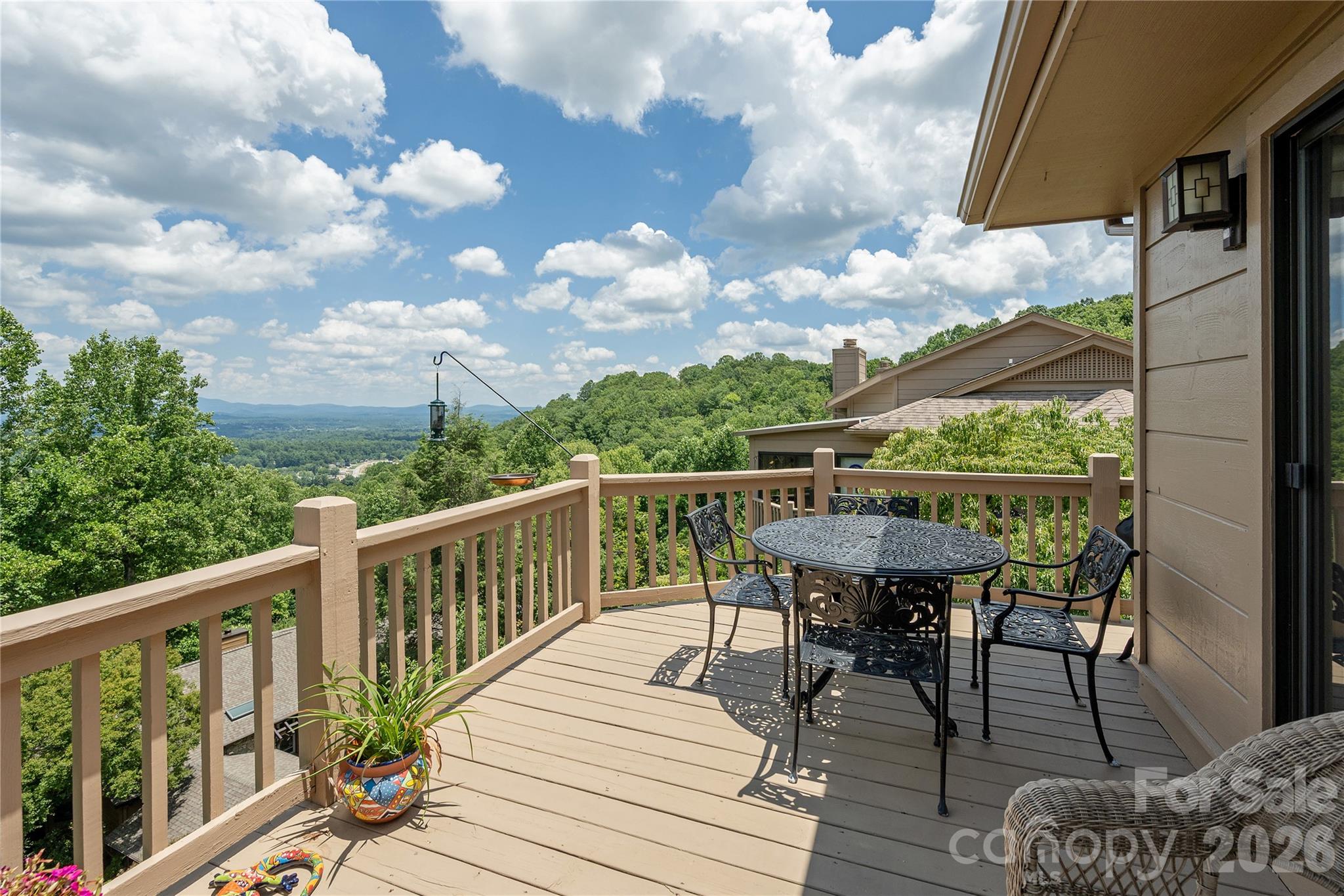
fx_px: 523
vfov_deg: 81.2
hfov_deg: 104.3
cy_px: 448
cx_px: 672
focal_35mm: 14
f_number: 7.1
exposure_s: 1/1000
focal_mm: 14
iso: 320
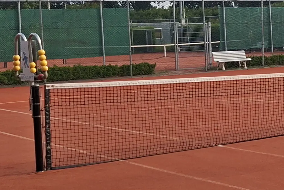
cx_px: 429
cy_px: 50
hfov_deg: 19.1
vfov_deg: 14.7
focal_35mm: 93
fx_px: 734
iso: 50
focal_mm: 5.54
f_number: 1.8
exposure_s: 1/1653
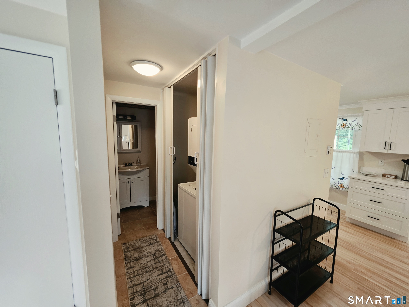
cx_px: 204
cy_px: 154
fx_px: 154
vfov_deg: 89.9
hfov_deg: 106.2
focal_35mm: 13
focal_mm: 2.2
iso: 160
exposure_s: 1/60.2
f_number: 1.9
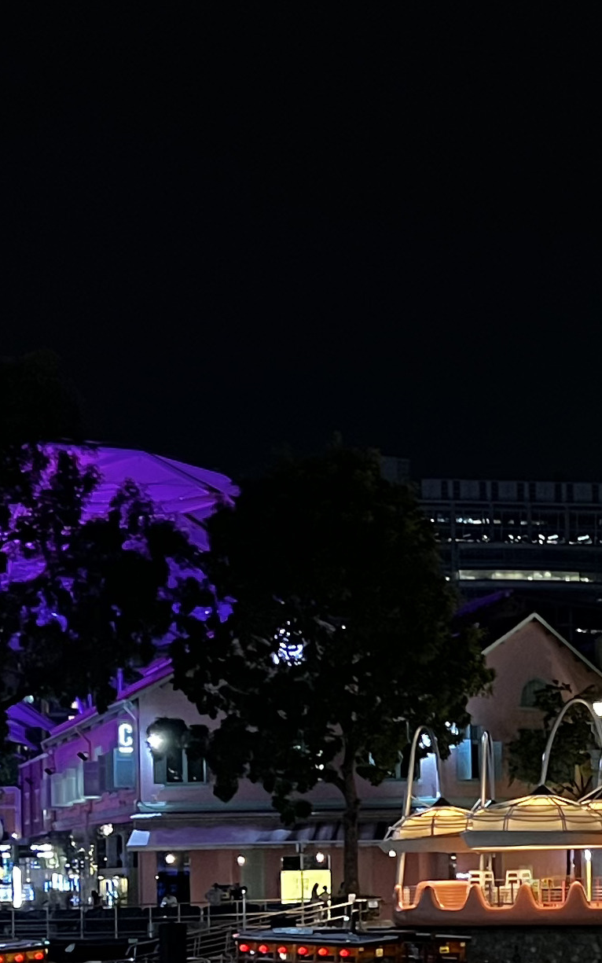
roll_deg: +1.5
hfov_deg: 14.2
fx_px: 2362
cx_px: 688
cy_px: 813
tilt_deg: -1.1
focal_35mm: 90
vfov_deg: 22.6
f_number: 1.5
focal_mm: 5.7
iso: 500
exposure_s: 1/33
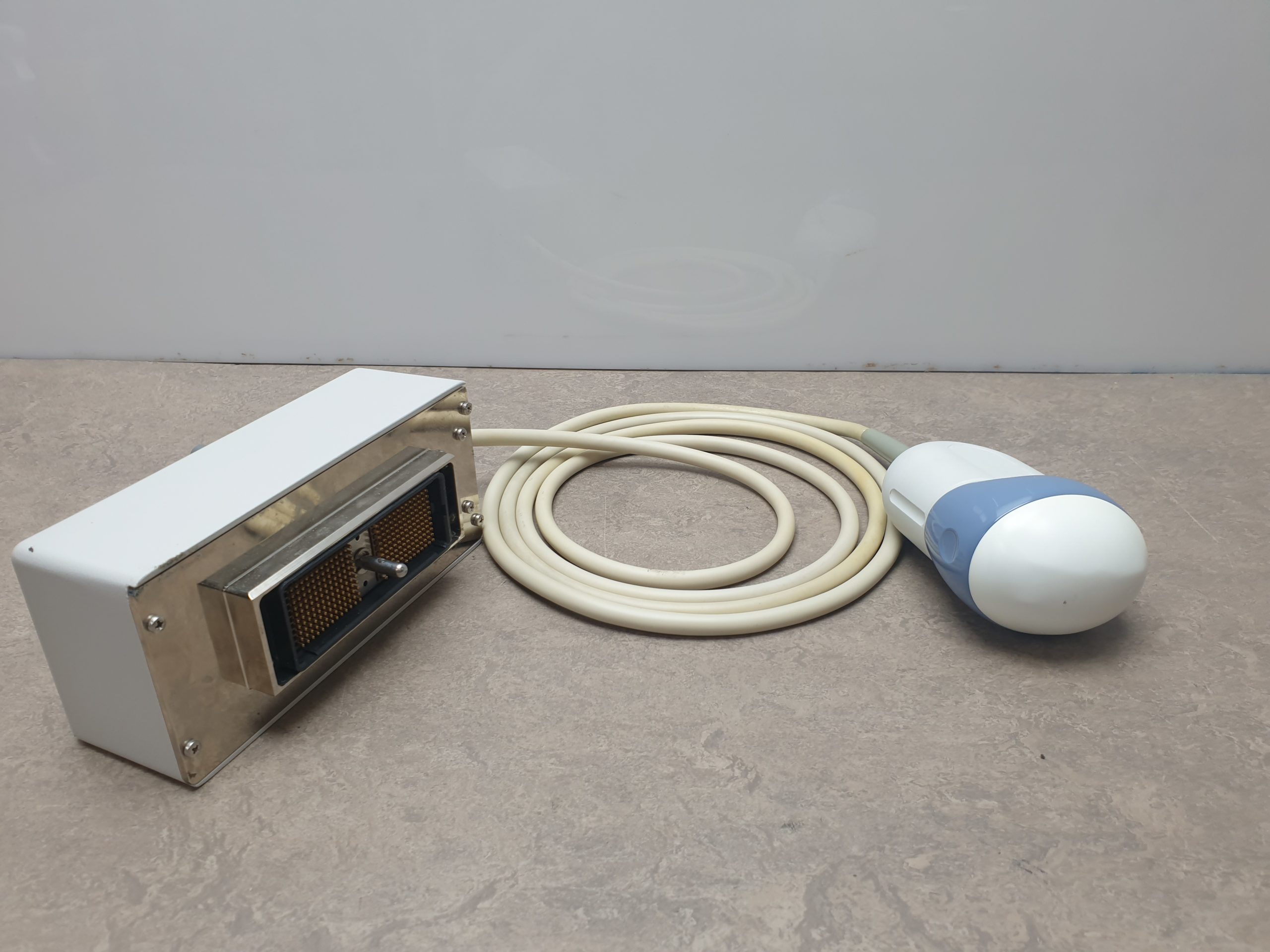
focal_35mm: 26
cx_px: 635
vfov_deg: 53.1
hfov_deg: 67.3
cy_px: 476
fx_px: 954
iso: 50
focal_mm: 4.3
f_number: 2.4
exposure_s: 1/50
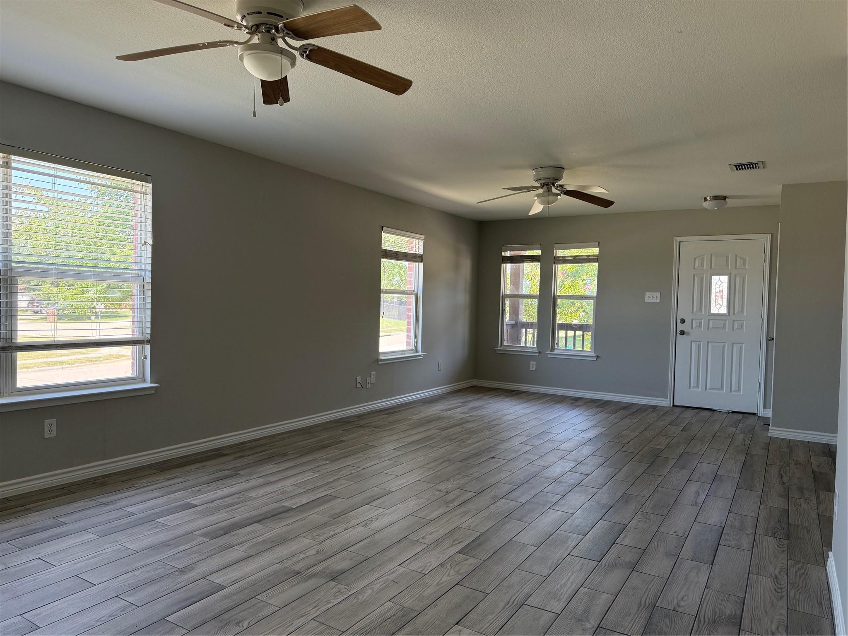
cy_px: 318
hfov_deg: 71.6
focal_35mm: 24
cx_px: 424
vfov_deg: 56.8
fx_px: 588
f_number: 1.78
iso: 200
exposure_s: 1/238
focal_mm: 6.76
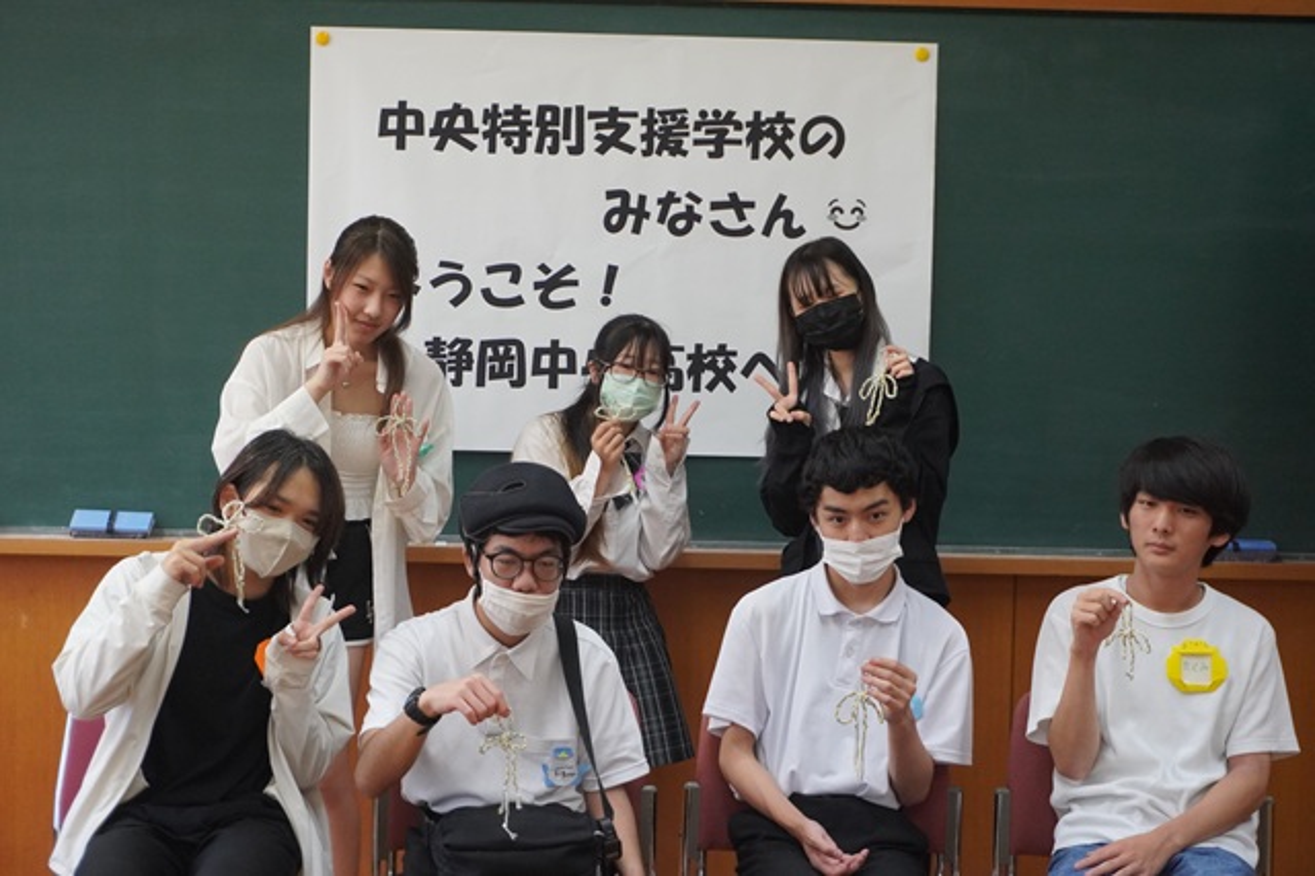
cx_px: 658
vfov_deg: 18.2
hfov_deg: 27.0
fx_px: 2738
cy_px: 438
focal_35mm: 75
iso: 2000
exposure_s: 1/160
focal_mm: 50
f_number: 5.6
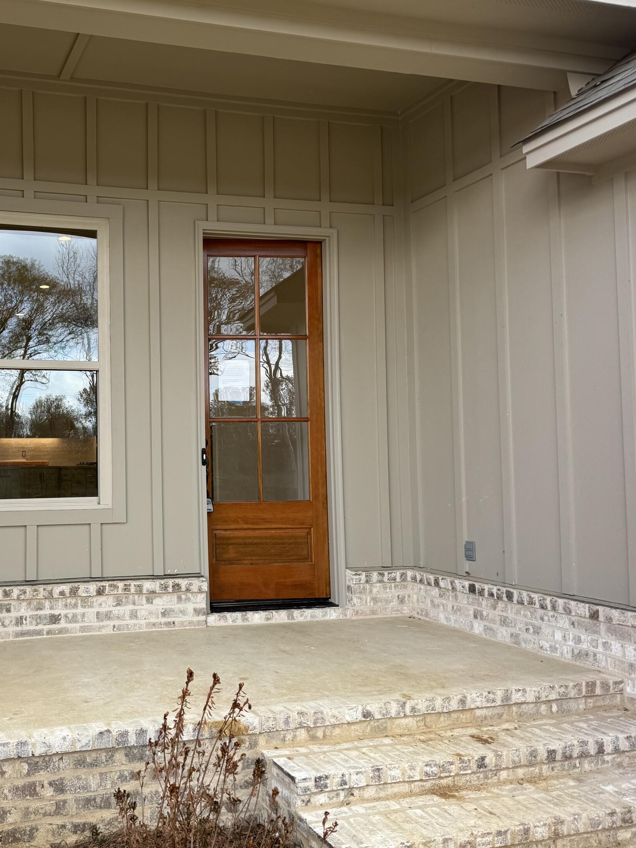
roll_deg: +0.2
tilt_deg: +2.6
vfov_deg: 55.4
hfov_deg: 40.4
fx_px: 809
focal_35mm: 33
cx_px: 91
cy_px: 417
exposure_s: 1/370
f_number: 1.78
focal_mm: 6.86
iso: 80
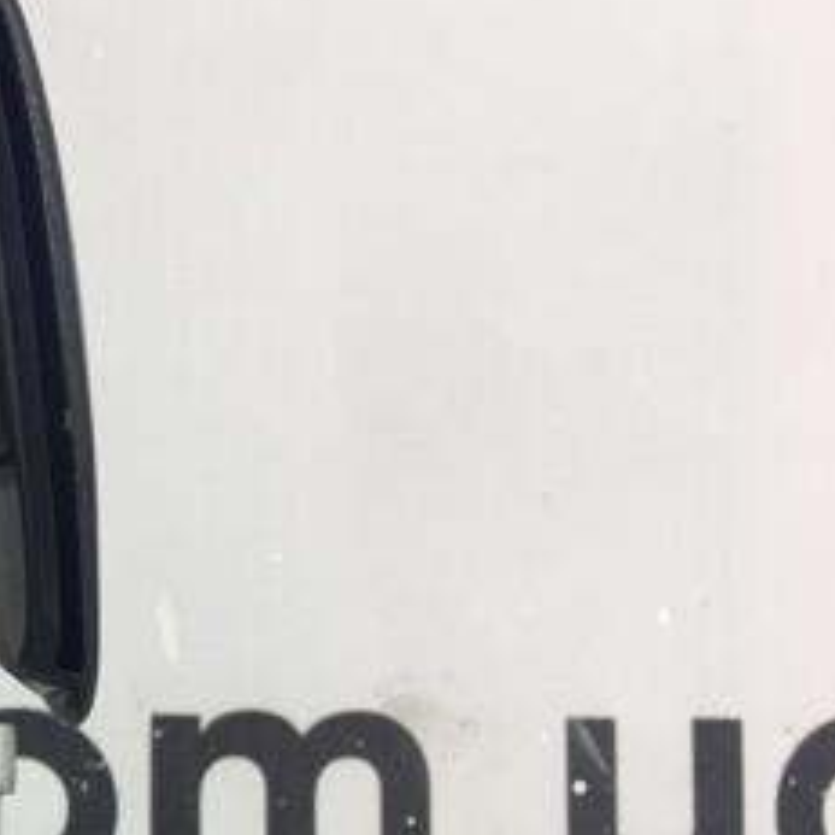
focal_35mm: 71
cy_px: 781
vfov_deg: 23.6
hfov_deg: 21.6
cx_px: -296
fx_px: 1938
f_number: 2.2
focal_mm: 4.15
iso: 25
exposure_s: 1/50
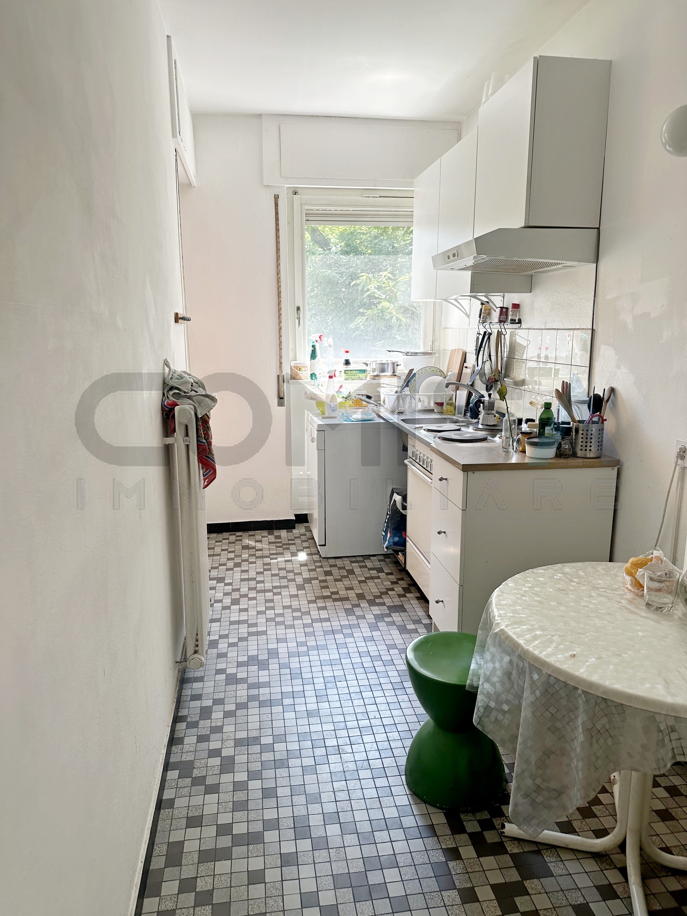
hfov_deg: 56.8
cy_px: 458
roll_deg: -1.7
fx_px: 635
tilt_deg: -9.6
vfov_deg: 71.6
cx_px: 344
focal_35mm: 24
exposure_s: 1/121
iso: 50
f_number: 1.78
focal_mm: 6.86
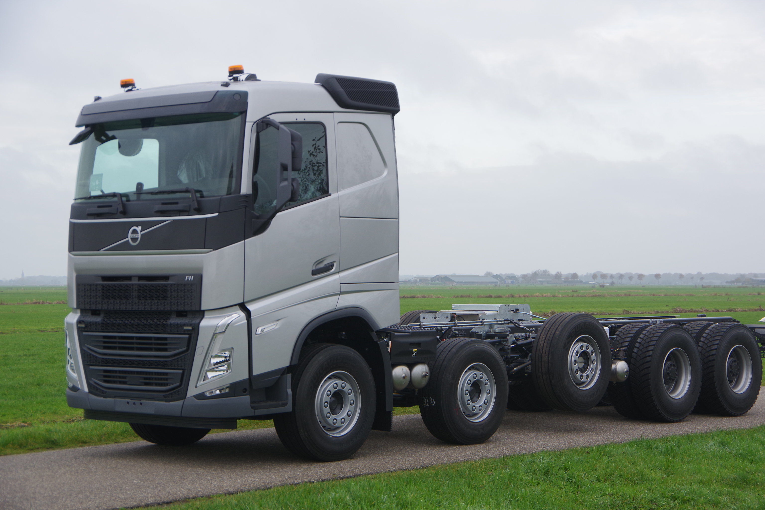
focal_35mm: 72
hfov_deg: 28.1
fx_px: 1530
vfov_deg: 18.9
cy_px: 255
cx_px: 382
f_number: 5.6
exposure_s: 1/100
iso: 200
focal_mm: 48
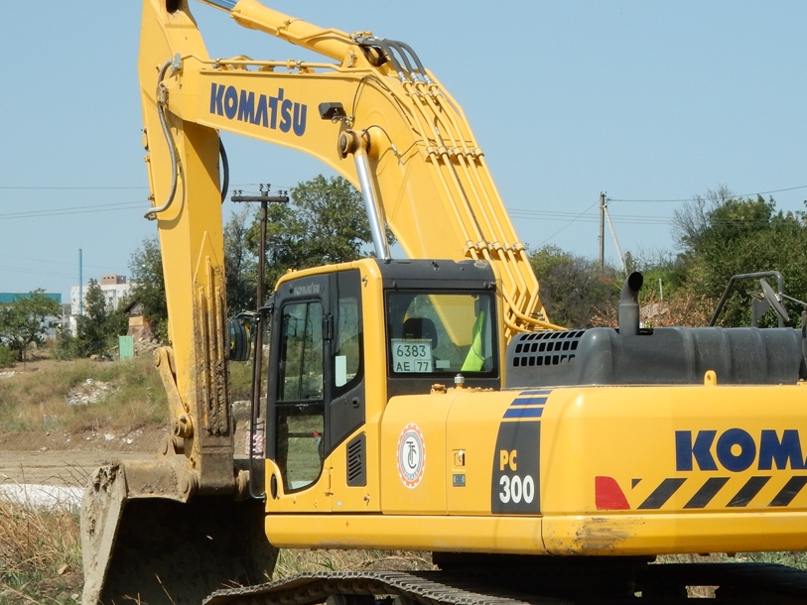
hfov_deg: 11.0
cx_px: 525
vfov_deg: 8.3
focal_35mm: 179
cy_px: 336
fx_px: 4174
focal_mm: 20.9
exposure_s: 1/640
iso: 125
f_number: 5.6
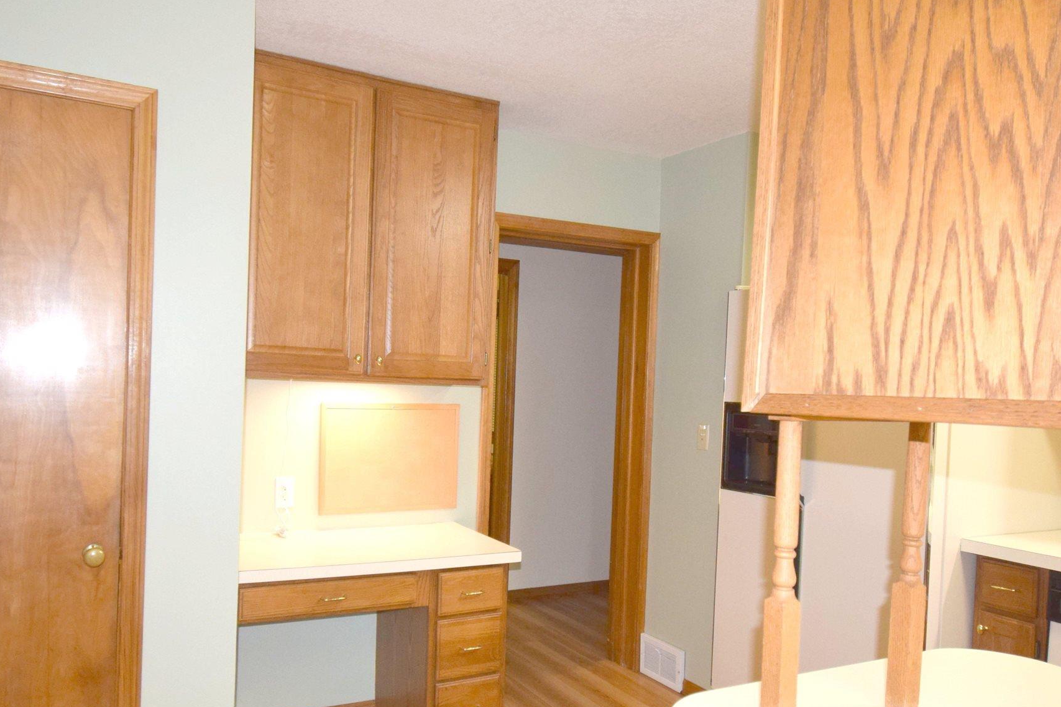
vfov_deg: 47.8
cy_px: 406
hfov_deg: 67.3
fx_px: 796
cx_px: 485
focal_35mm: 27
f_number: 4.5
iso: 800
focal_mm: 10
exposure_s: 1/80
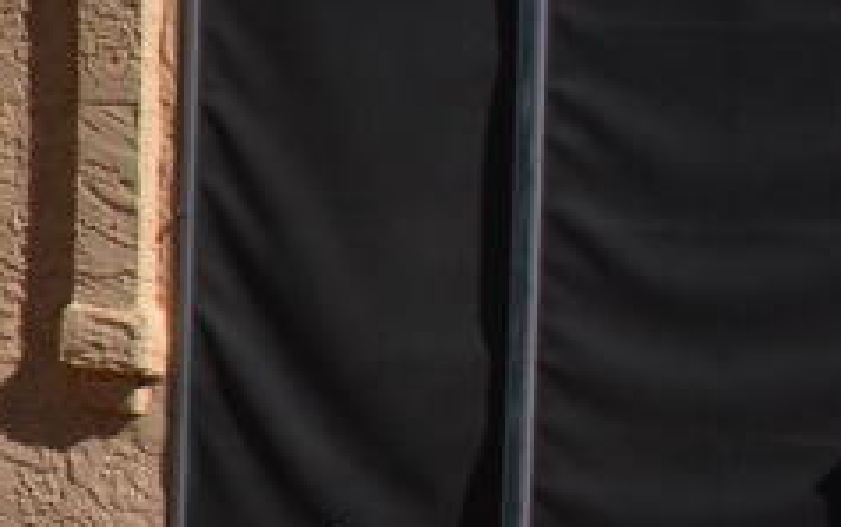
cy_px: 248
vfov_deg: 9.9
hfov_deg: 12.8
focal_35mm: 133
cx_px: -1035
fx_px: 3050
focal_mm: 18
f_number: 11
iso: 250
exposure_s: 1/500
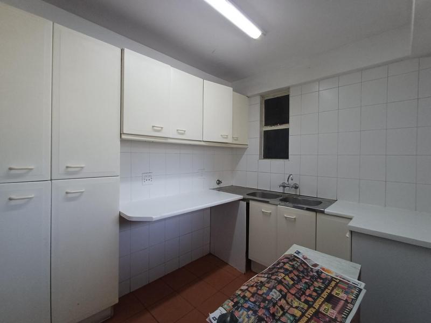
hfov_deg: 94.5
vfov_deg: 78.1
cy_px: 162
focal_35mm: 16
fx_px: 199
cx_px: 216
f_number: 2.2
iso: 100
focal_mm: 1.64
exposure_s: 1/50
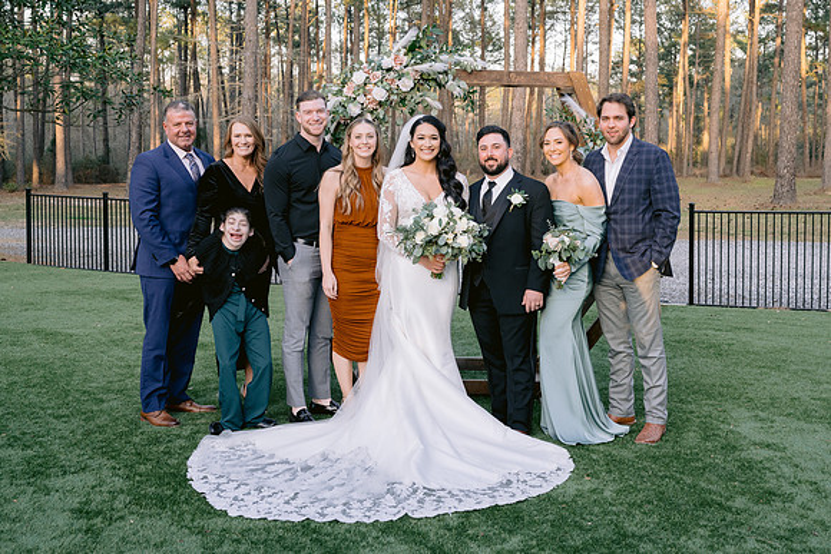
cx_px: 428
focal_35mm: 44
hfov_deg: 44.7
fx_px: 1010
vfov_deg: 30.6
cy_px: 228
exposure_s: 1/100
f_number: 5.6
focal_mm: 35
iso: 400
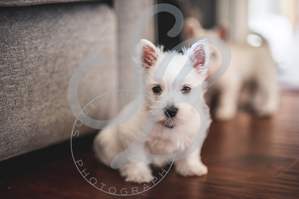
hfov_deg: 23.9
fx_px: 706
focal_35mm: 85
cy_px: 100
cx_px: 150
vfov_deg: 16.1
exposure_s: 1/125
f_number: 1.8
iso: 500
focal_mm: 85
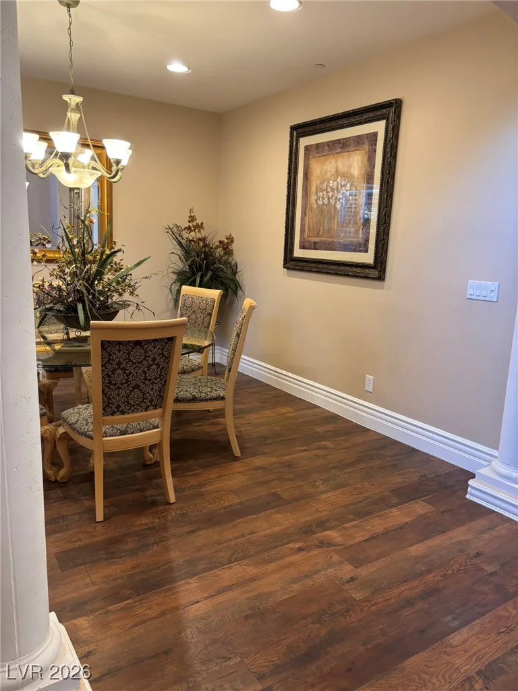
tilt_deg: -11.5
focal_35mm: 26
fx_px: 519
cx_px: 259
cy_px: 346
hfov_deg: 53.1
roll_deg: -2.6
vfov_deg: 67.3
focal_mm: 5.96
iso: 200
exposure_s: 1/60
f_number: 1.6
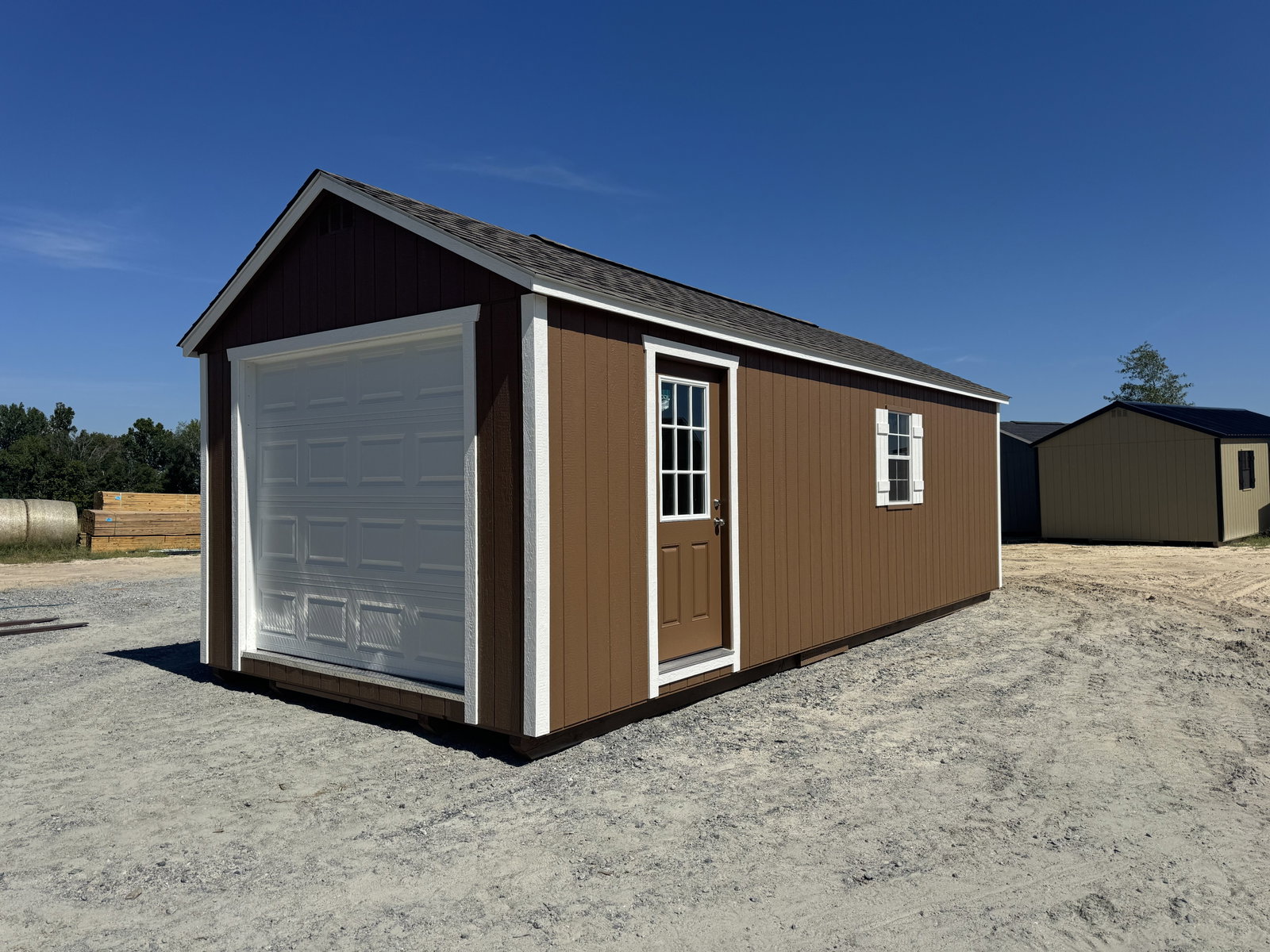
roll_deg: +0.2
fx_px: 881
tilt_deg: +2.2
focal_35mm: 24
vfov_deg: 56.8
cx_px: 635
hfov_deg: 71.6
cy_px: 476
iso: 80
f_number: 1.78
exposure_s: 1/9009
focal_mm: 6.76
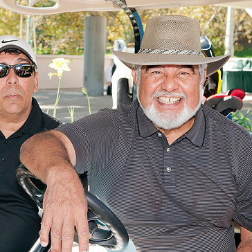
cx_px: 78
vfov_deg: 25.0
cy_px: 125
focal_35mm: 69
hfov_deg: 24.8
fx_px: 568
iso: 400
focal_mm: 34
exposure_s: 1/80
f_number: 6.3
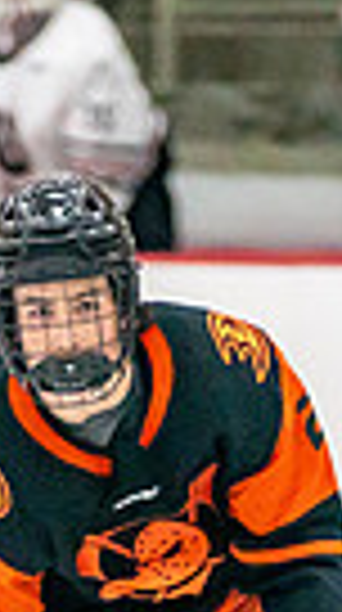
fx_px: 15165
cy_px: 861
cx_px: 11
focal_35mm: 936
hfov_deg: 1.3
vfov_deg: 2.3
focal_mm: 165
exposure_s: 1/1250
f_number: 2.8
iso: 3200
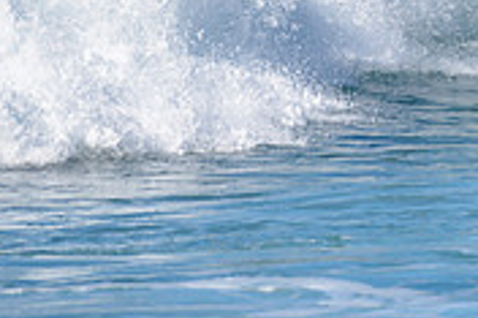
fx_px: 21901
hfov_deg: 1.3
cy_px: -88
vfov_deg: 0.8
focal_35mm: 1651
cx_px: 573
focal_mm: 500
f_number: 5.6
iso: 180
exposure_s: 1/2000
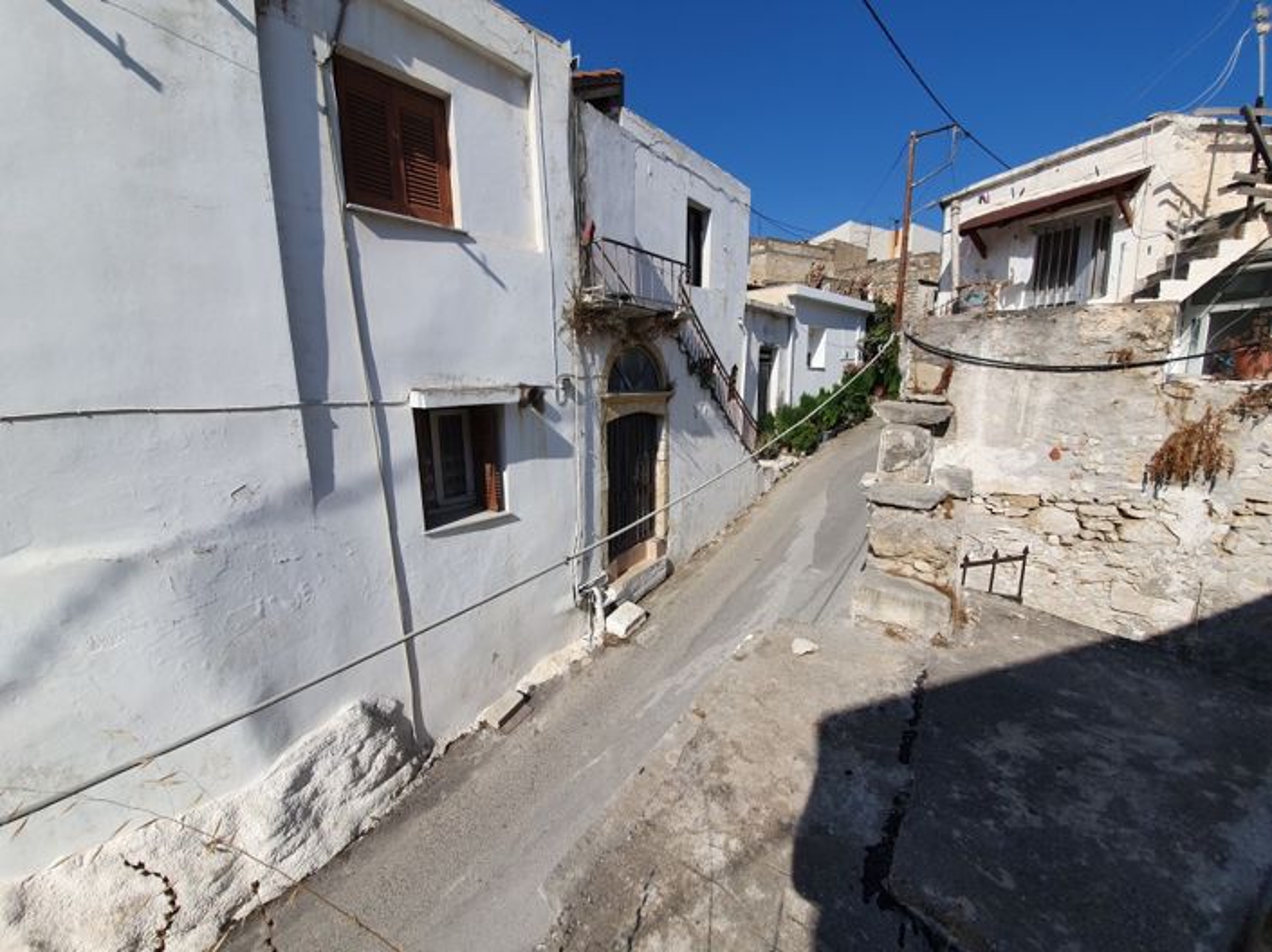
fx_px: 477
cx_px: 636
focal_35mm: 13
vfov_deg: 89.9
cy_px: 476
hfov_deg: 106.2
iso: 50
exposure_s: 1/1768
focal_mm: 1.8
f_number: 2.2
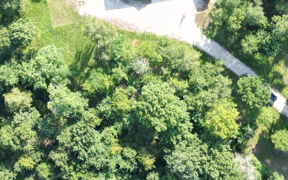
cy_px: -30
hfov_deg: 36.3
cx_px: 148
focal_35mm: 56
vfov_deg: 21.6
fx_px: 439
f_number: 1.7
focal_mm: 6.72
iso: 120
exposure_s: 1/500
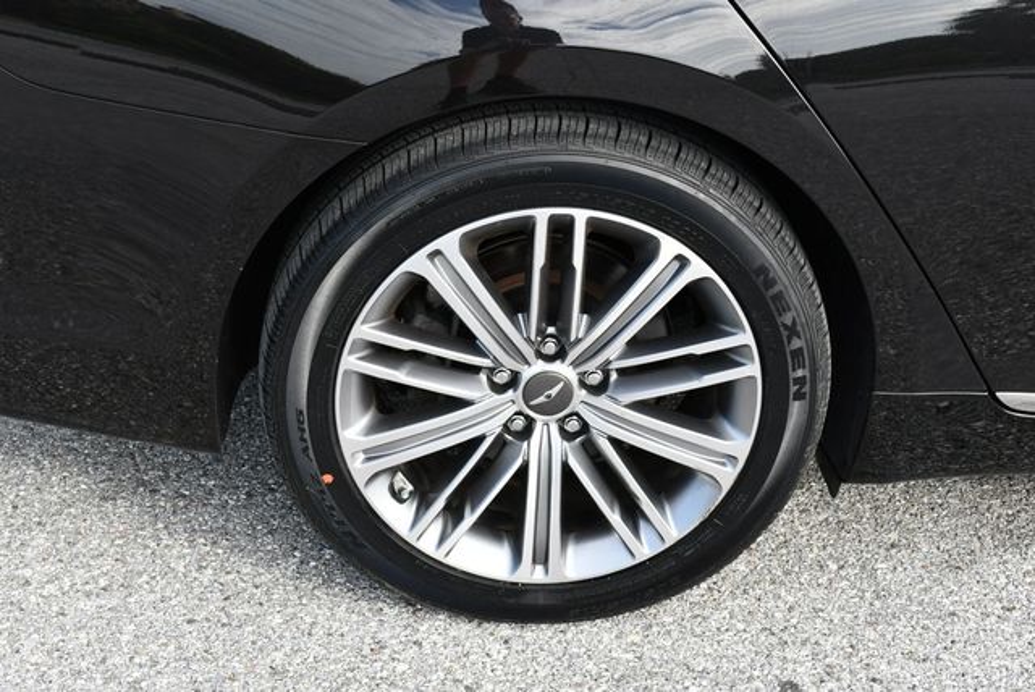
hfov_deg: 38.2
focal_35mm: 52
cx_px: 518
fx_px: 1496
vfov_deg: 26.0
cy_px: 346
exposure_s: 1/250
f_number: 5.6
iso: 220
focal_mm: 26
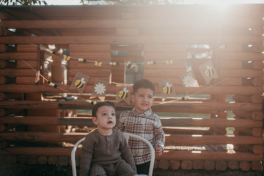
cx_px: 132
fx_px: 294
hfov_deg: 48.4
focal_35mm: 40
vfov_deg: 33.3
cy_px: 88
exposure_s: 1/1600
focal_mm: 35
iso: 64
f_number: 1.6
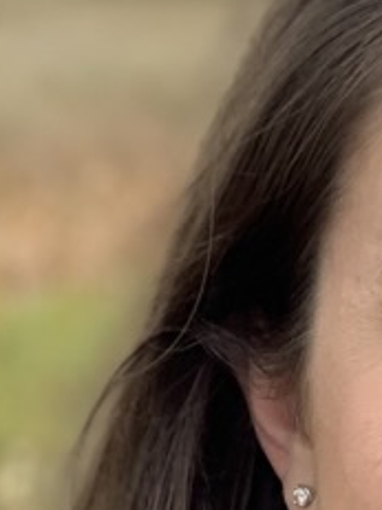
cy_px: 276
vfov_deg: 13.9
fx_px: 2091
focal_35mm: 142
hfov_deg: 9.9
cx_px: 678
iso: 16
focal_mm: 2.87
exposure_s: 1/383
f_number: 2.2
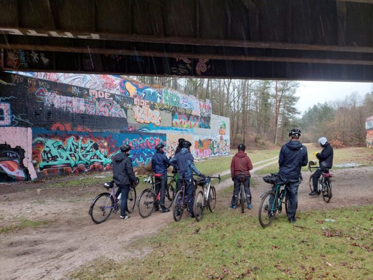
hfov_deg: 69.4
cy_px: 140
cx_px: 186
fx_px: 269
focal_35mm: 25
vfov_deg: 54.9
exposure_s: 1/100
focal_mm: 5.23
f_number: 1.8
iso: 50
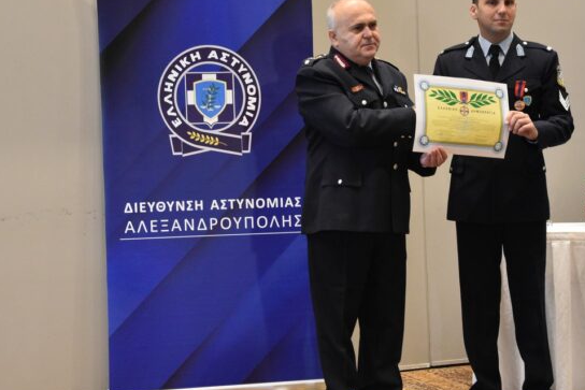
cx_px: 323
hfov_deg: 28.1
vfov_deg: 18.9
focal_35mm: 72
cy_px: 179
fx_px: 1170
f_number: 4.2
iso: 3200
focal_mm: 34
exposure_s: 1/125
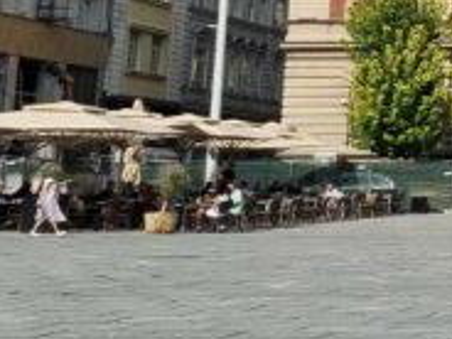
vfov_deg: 9.8
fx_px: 1893
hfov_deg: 12.3
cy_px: -238
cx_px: 860
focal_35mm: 145
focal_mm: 5.4
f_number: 1.8
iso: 50
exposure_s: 1/4432
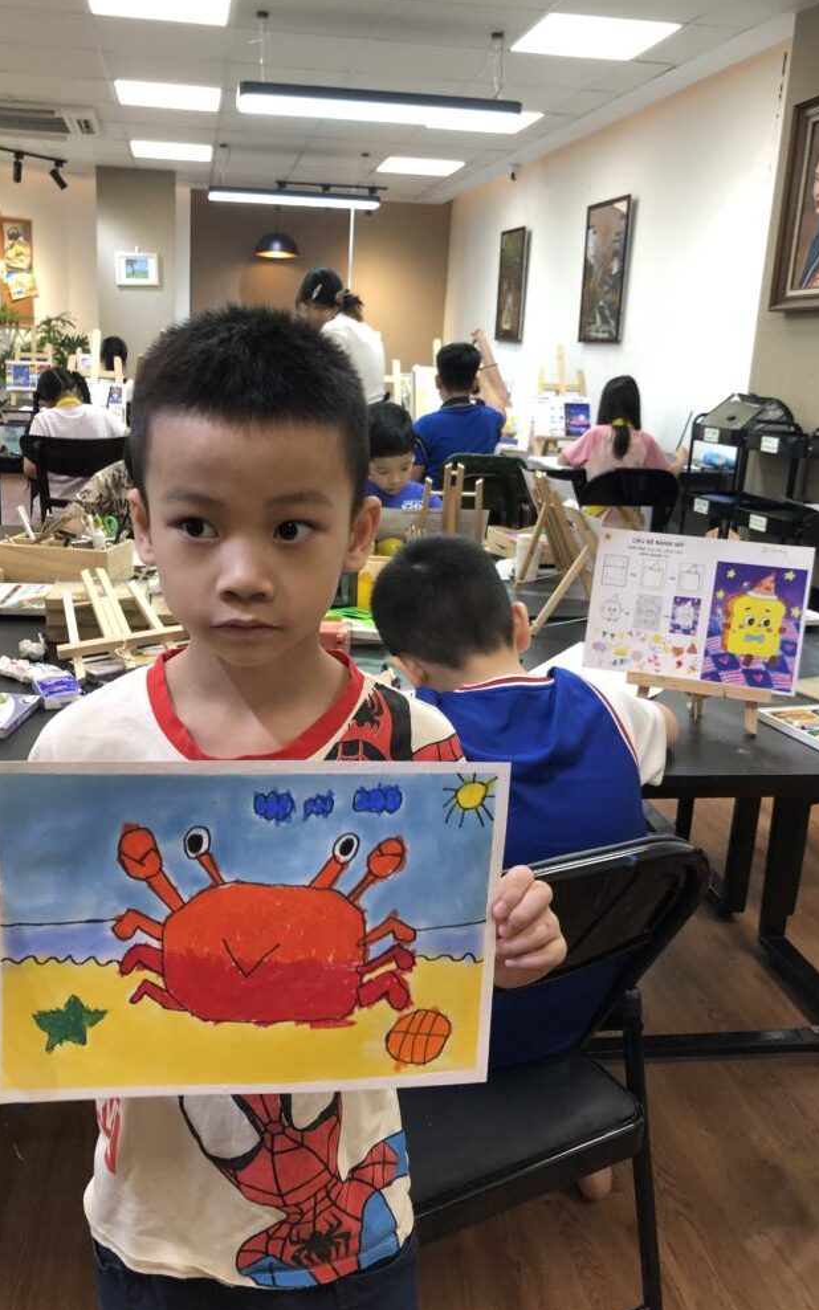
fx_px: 1072
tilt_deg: -13.1
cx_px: 367
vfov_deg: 62.9
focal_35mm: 30
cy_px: 654
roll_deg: -2.1
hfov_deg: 41.8
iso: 32
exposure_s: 1/30
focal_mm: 3.99
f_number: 1.8
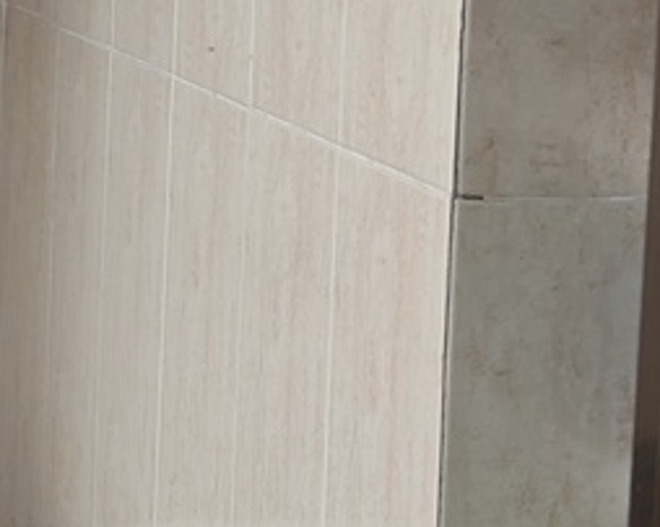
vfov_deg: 8.0
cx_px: -509
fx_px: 3788
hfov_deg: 9.5
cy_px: 322
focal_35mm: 194
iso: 640
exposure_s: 1/47
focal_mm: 8.29
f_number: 1.59
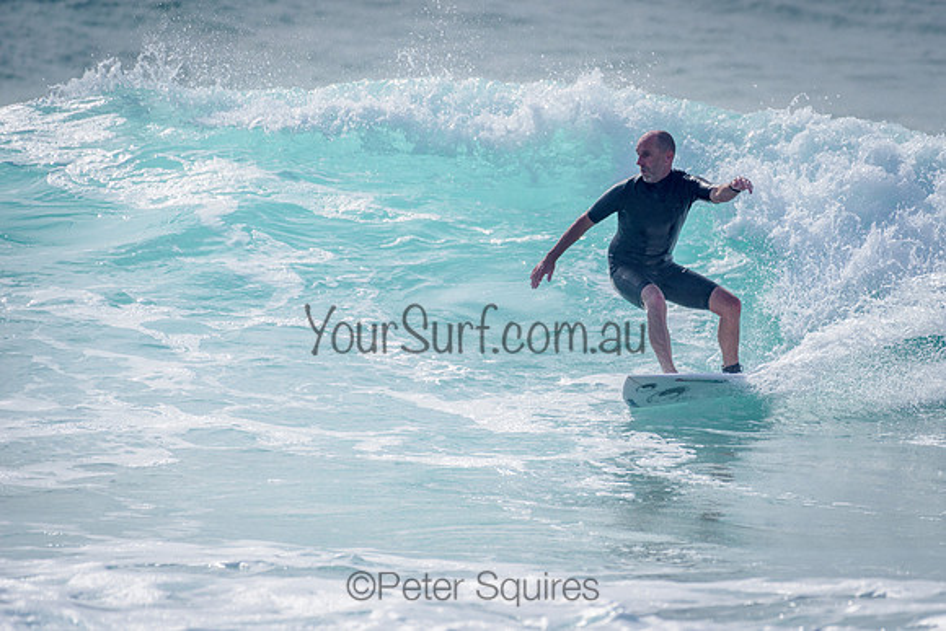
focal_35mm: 613
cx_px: 579
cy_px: 263
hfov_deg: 3.4
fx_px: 16111
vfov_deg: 2.2
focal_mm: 500
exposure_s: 1/2000
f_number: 5.6
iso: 100
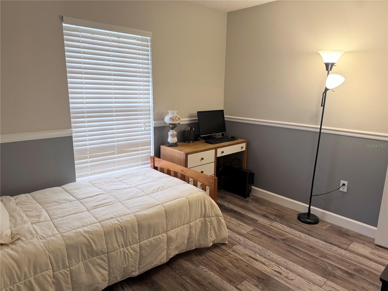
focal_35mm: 24
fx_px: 269
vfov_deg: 56.8
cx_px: 194
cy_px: 146
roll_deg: -0.2
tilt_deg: -12.5
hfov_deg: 71.6
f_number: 1.78
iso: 125
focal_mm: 6.76
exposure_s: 1/60
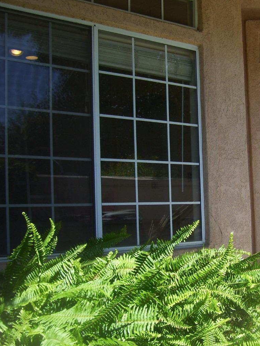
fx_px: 531
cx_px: 188
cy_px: 184
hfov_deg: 27.2
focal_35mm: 53
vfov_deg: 36.2
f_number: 2.7
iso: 80
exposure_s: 1/500
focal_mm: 6
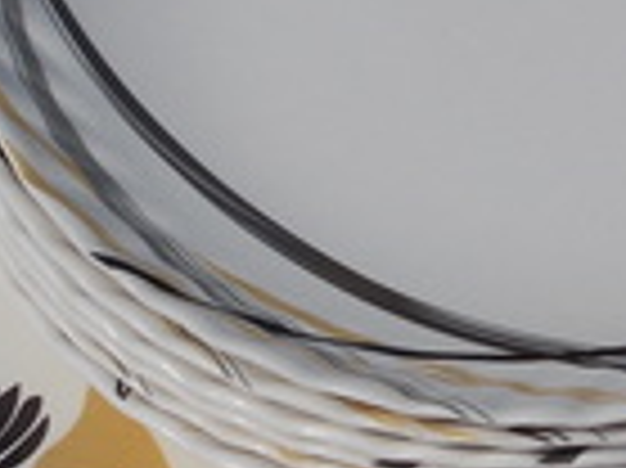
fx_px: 4951
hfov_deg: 7.2
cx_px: 378
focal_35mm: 274
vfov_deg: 5.4
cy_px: 290
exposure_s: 1/250
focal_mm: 13.5
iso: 80
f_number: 14.5
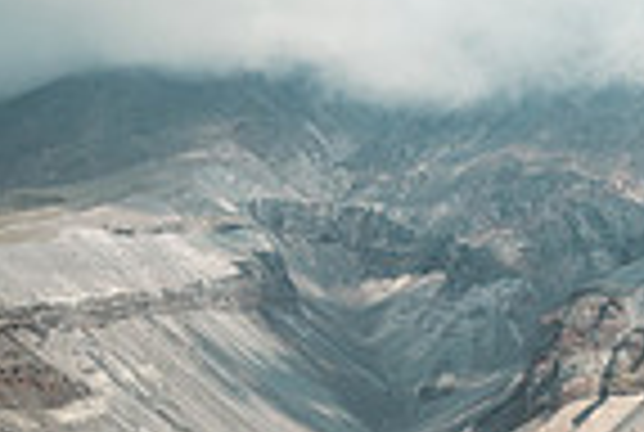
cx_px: 1098
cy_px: 261
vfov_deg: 12.6
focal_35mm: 109
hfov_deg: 16.3
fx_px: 1954
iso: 100
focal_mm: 24
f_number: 4
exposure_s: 1/2000
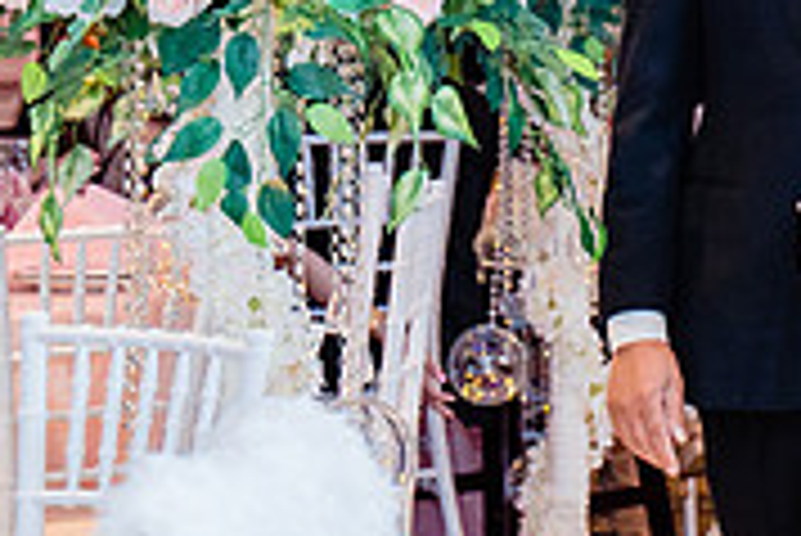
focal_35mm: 202
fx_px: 4498
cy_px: 38
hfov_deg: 10.1
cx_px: 792
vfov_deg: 6.8
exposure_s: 1/160
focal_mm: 53
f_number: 3.5
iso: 1600
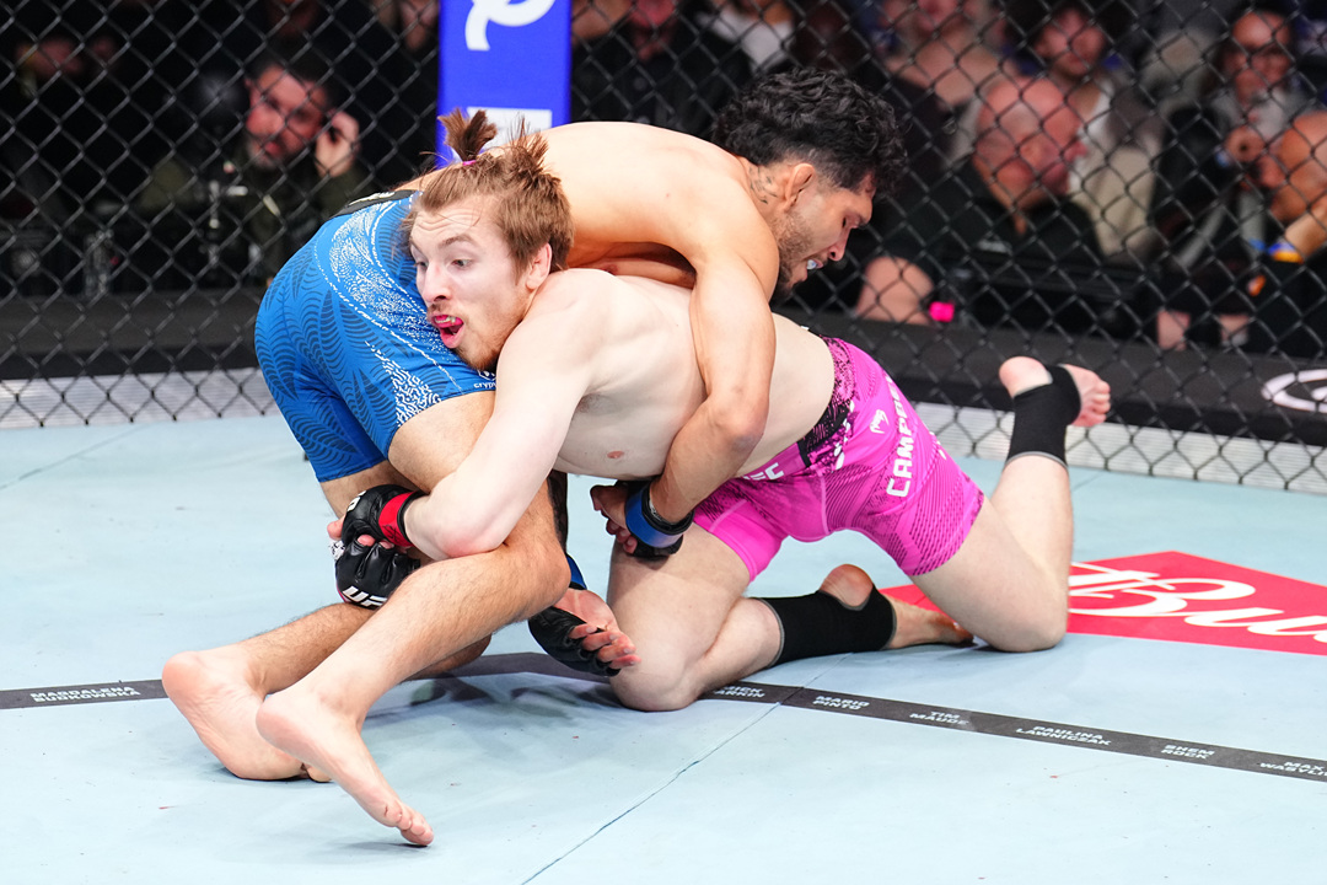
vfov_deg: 12.7
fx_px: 3981
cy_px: 442
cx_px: 664
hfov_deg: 18.9
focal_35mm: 108
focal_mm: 108
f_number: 2.8
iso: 2500
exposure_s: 1/1600
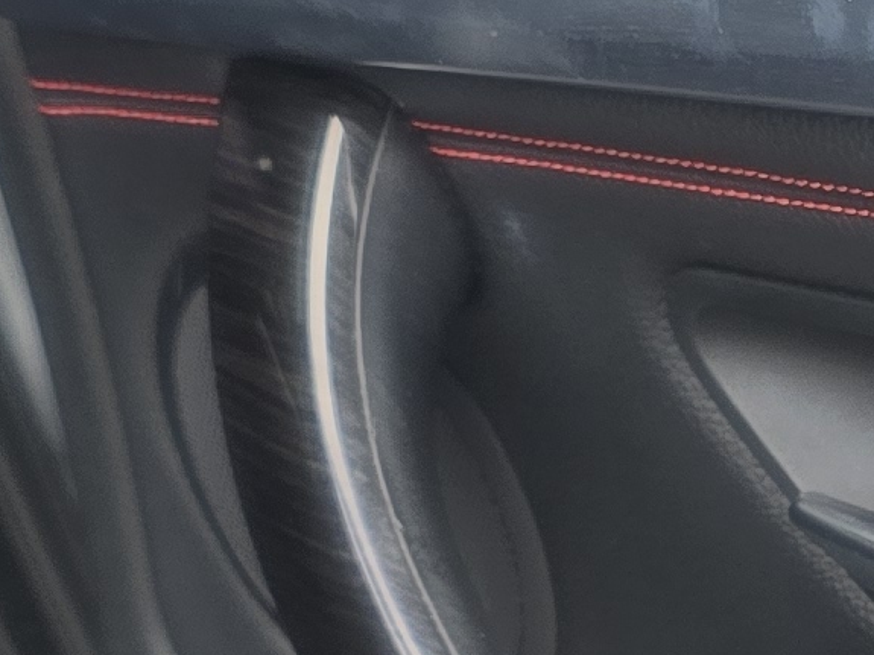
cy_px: 717
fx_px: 4039
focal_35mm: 160
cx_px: 1348
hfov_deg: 11.8
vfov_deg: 9.2
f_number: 1.7
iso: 32
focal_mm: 6.3
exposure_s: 1/180
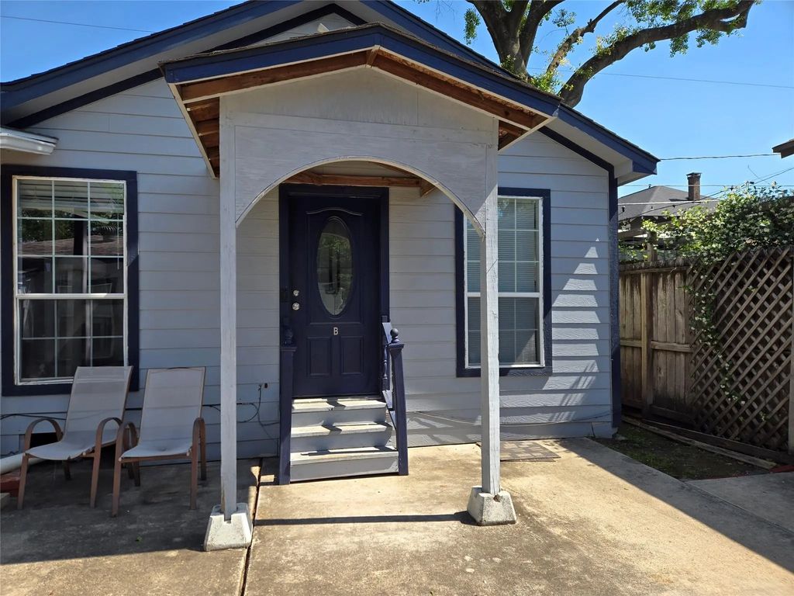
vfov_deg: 58.9
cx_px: 397
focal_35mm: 23
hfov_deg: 73.9
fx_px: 528
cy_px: 298
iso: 25
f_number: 1.8
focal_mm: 5.4
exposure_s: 1/994
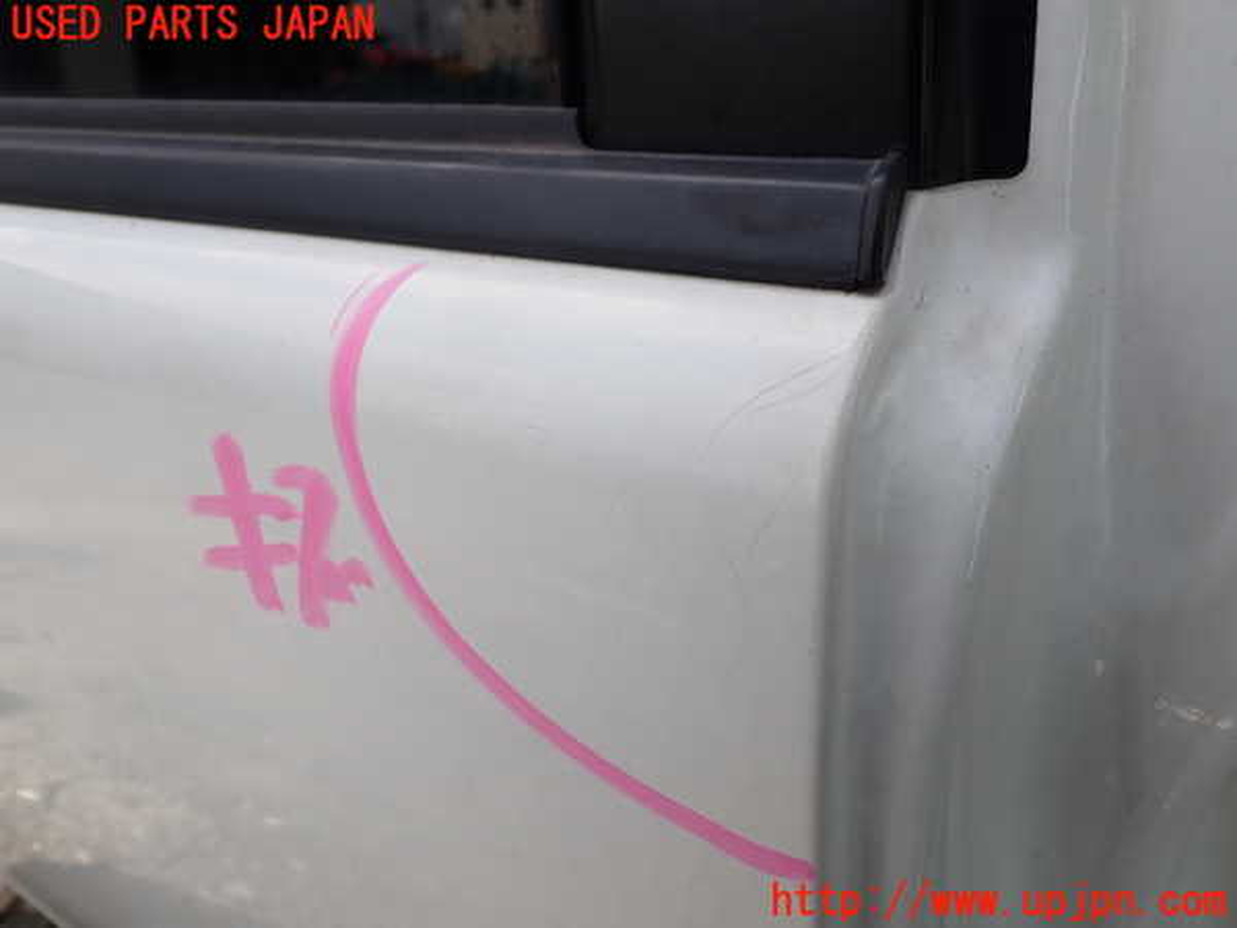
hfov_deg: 60.0
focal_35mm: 30
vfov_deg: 46.8
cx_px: 618
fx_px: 1072
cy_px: 464
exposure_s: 1/640
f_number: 3.2
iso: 100
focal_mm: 5.4
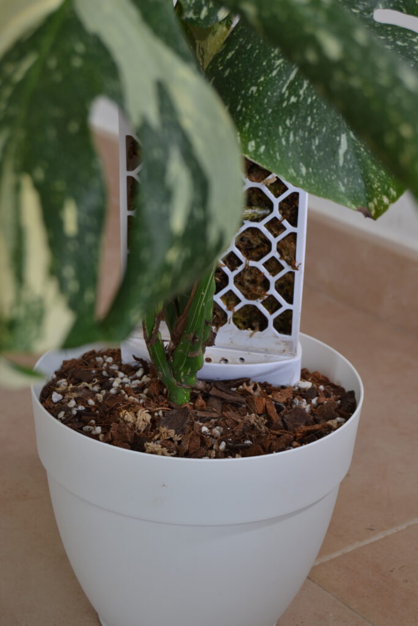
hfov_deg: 19.7
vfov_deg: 29.2
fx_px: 1201
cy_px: 313
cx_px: 209
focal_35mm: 69
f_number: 7.1
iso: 100
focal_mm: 46
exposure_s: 1/8
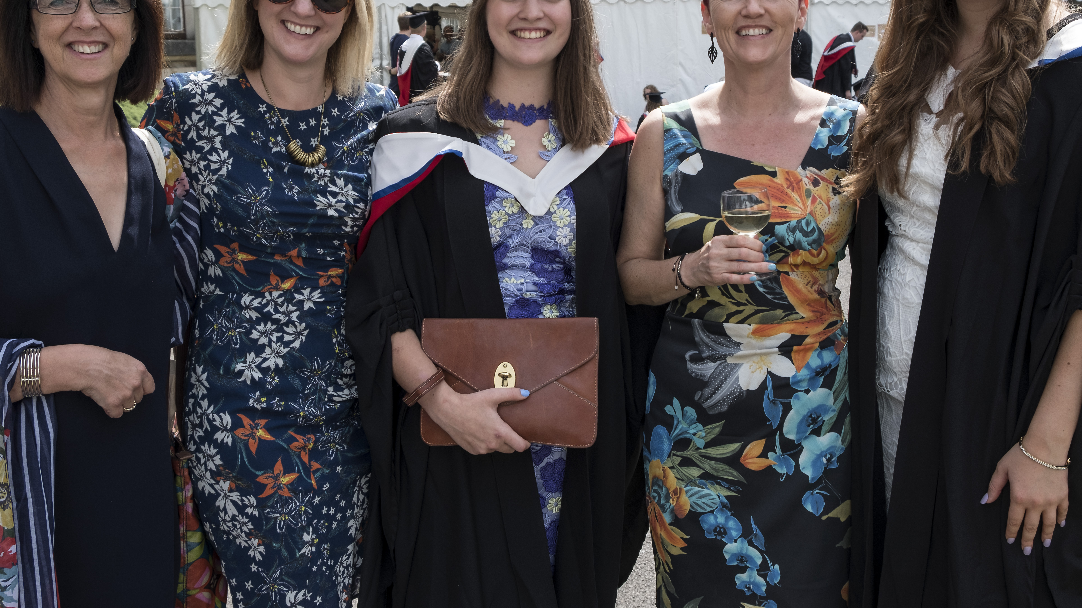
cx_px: 560
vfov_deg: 28.0
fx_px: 1205
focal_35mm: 42
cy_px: 172
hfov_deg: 48.3
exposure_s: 1/320
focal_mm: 21.4
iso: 200
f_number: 6.4
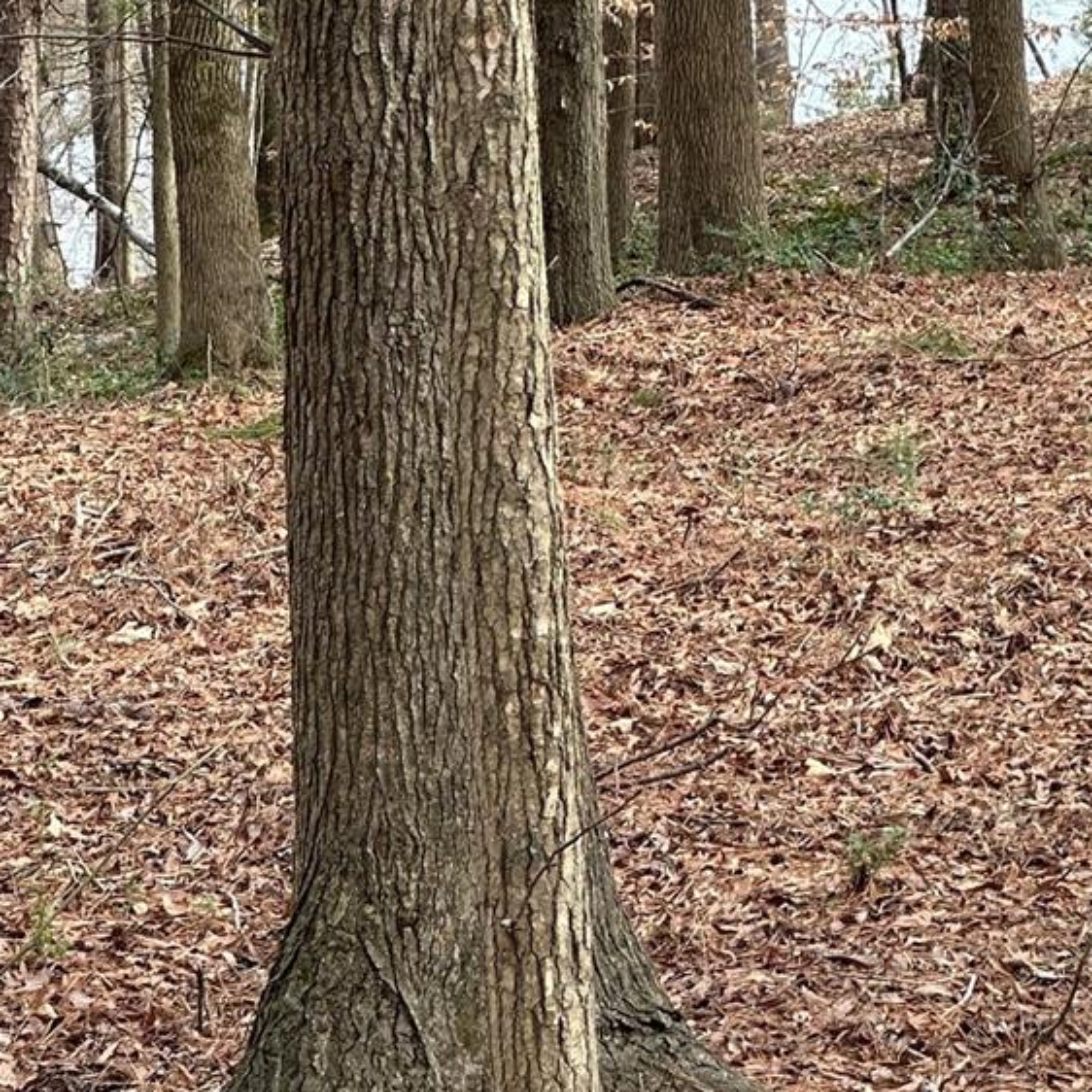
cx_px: 923
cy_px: 173
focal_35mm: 186
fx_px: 6638
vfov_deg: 9.4
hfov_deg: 9.4
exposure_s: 1/99
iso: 40
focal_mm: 9
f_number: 2.8
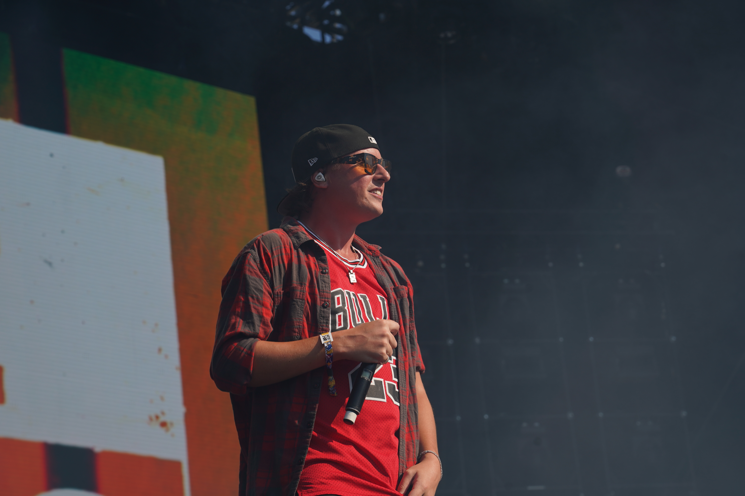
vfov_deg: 13.0
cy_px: 248
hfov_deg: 19.5
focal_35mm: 105
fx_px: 2173
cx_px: 372
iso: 100
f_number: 8
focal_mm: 105
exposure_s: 1/500
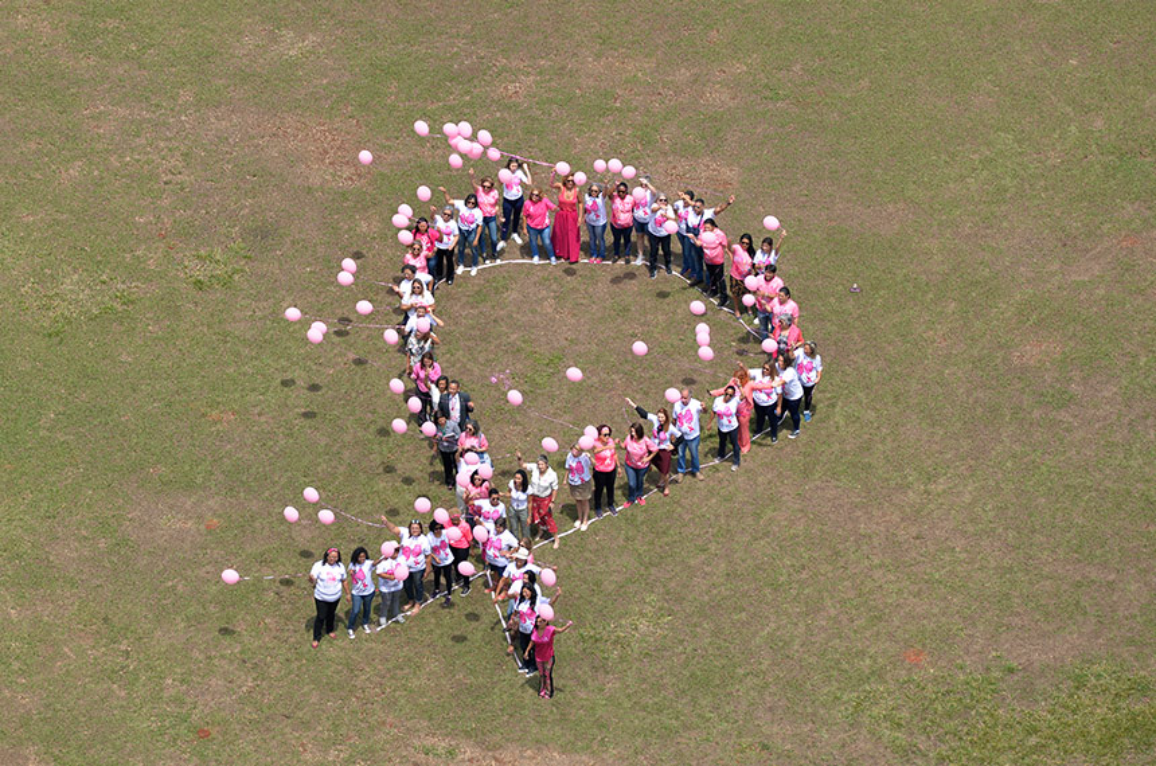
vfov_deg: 6.8
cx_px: 578
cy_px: 383
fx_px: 6410
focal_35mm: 200
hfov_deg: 10.3
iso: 100
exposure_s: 1/500
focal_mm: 200
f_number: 5.6
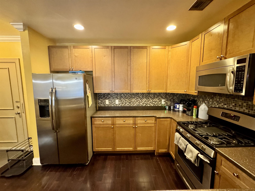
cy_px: 96
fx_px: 103
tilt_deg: -6.3
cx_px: 128
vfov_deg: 85.7
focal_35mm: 14
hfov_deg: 102.1
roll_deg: -0.2
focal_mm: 2.22
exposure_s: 1/60
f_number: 2.2
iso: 1000
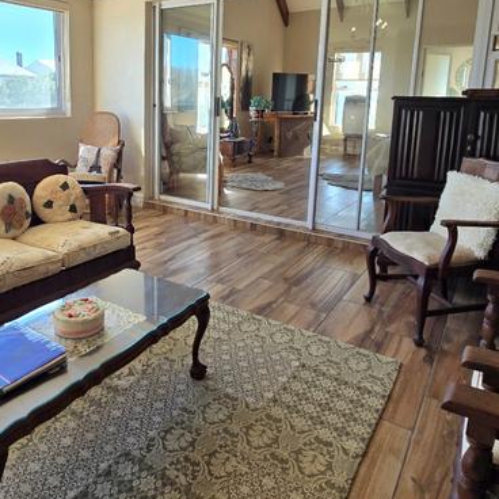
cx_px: 195
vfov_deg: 62.0
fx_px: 408
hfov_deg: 62.3
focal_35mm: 25
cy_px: 184
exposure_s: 1/169
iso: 50
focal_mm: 2.2
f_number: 2.2
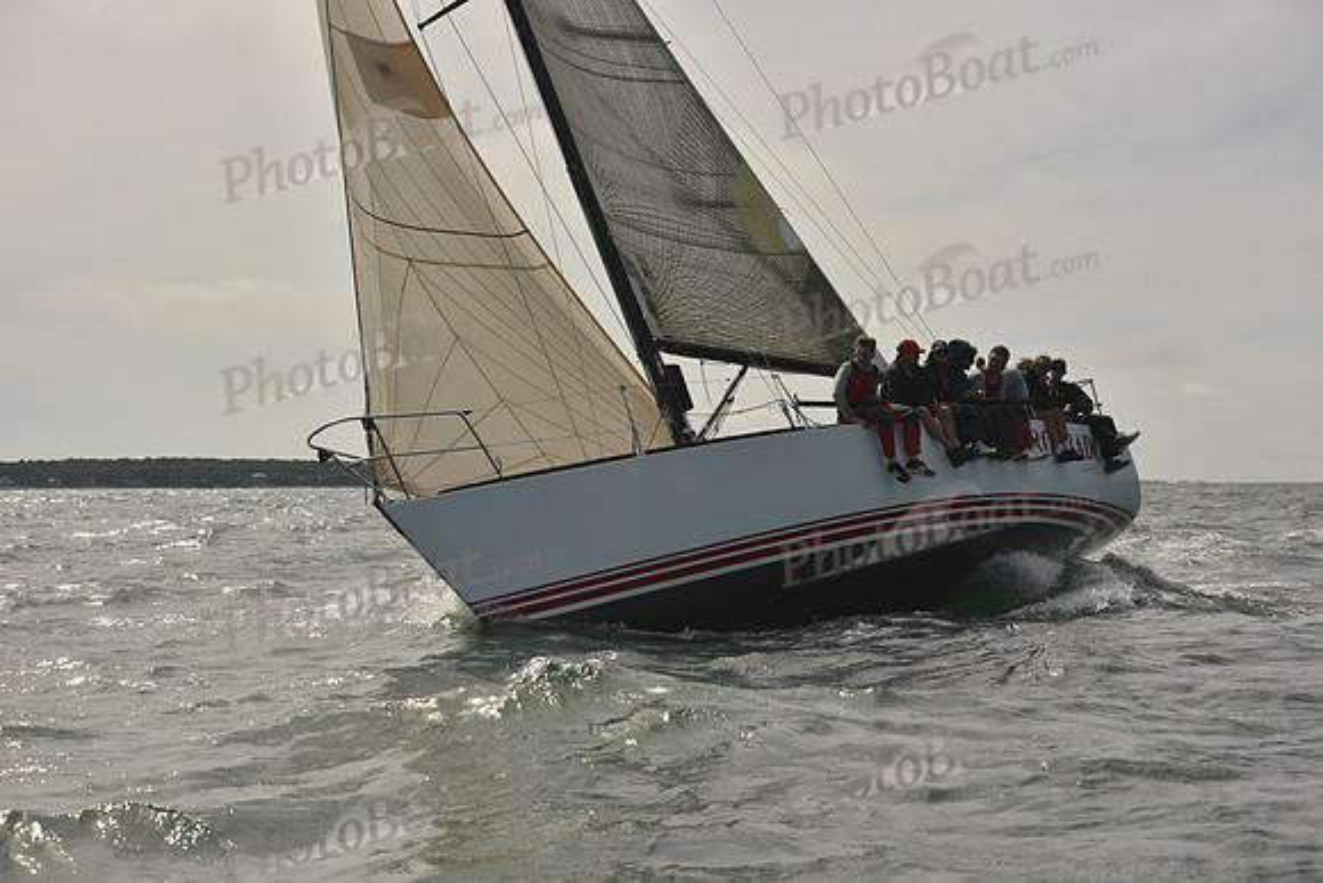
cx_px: 662
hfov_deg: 28.8
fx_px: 2573
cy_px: 442
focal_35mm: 70
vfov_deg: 19.5
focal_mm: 70
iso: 320
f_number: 8
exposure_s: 1/1000
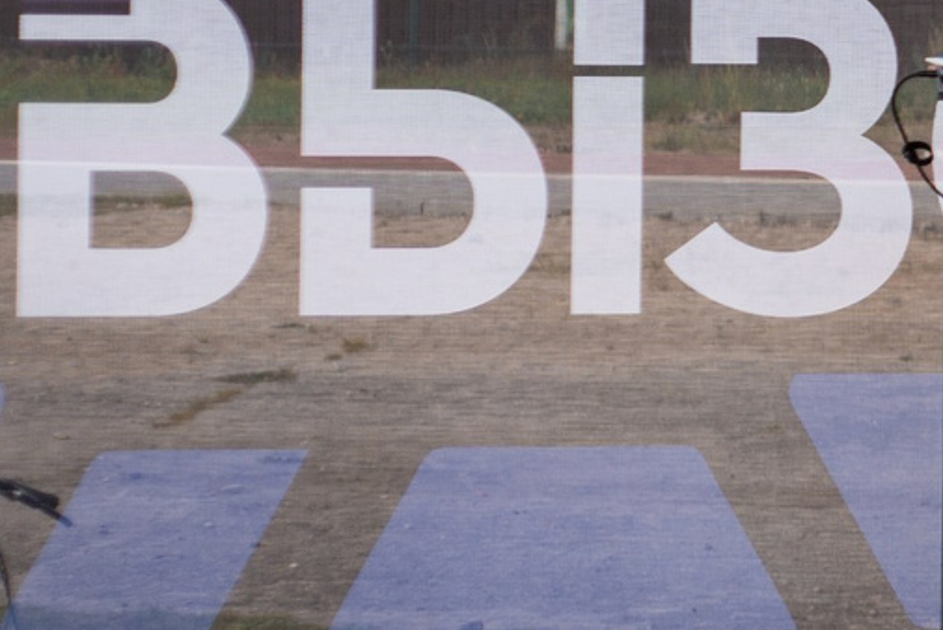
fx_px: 4639
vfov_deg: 7.7
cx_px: 2046
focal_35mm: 177
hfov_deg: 10.4
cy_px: -5
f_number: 2.2
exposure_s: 1/800
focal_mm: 35
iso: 100
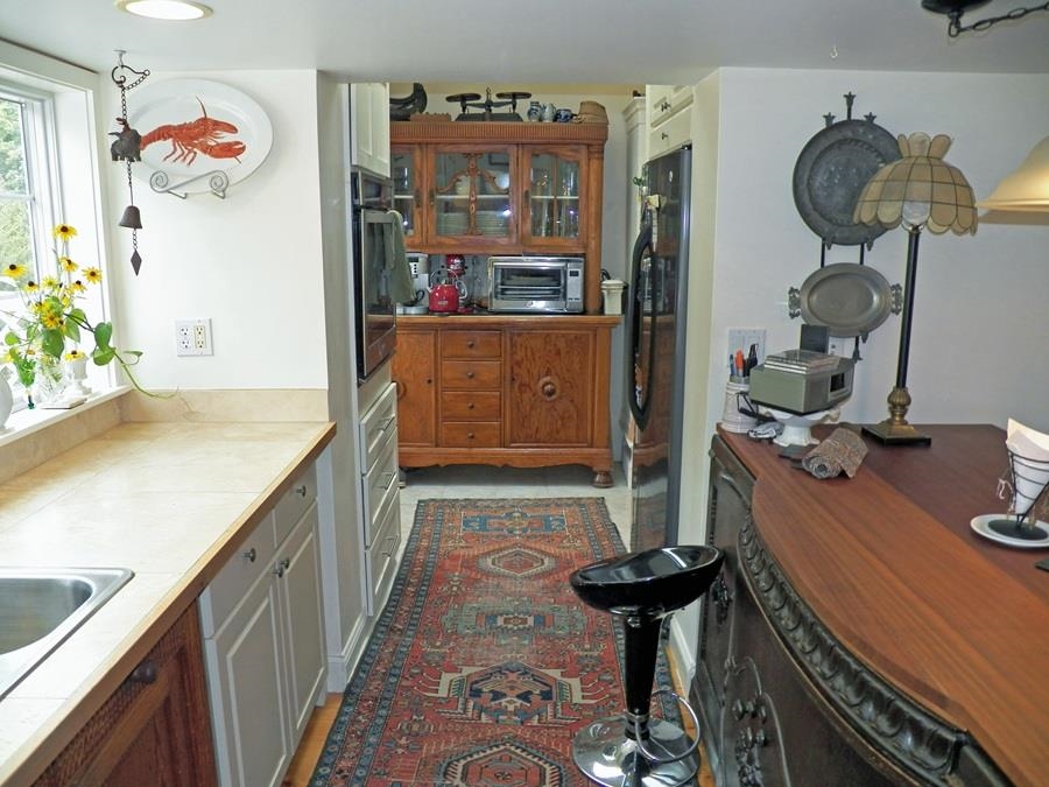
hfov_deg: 63.4
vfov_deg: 49.7
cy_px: 394
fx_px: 849
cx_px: 524
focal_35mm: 28
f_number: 2.8
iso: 125
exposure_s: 1/125
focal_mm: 4.9
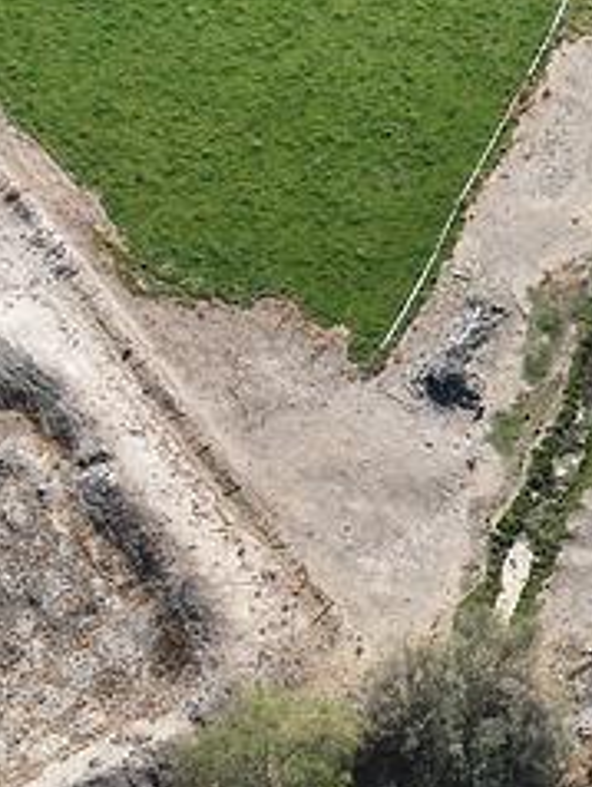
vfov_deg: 18.0
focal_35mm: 103
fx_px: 2344
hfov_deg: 13.9
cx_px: 728
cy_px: -200
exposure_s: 1/120
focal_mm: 12.29
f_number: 2.8
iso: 100
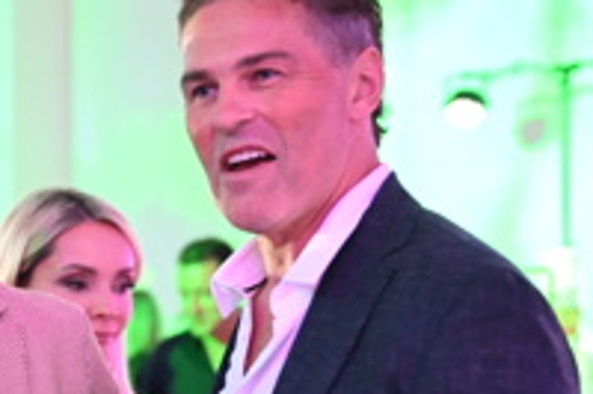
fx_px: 2666
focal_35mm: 162
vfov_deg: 8.3
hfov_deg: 12.4
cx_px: -89
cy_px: 584
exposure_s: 1/100
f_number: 2.8
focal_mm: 47
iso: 8000
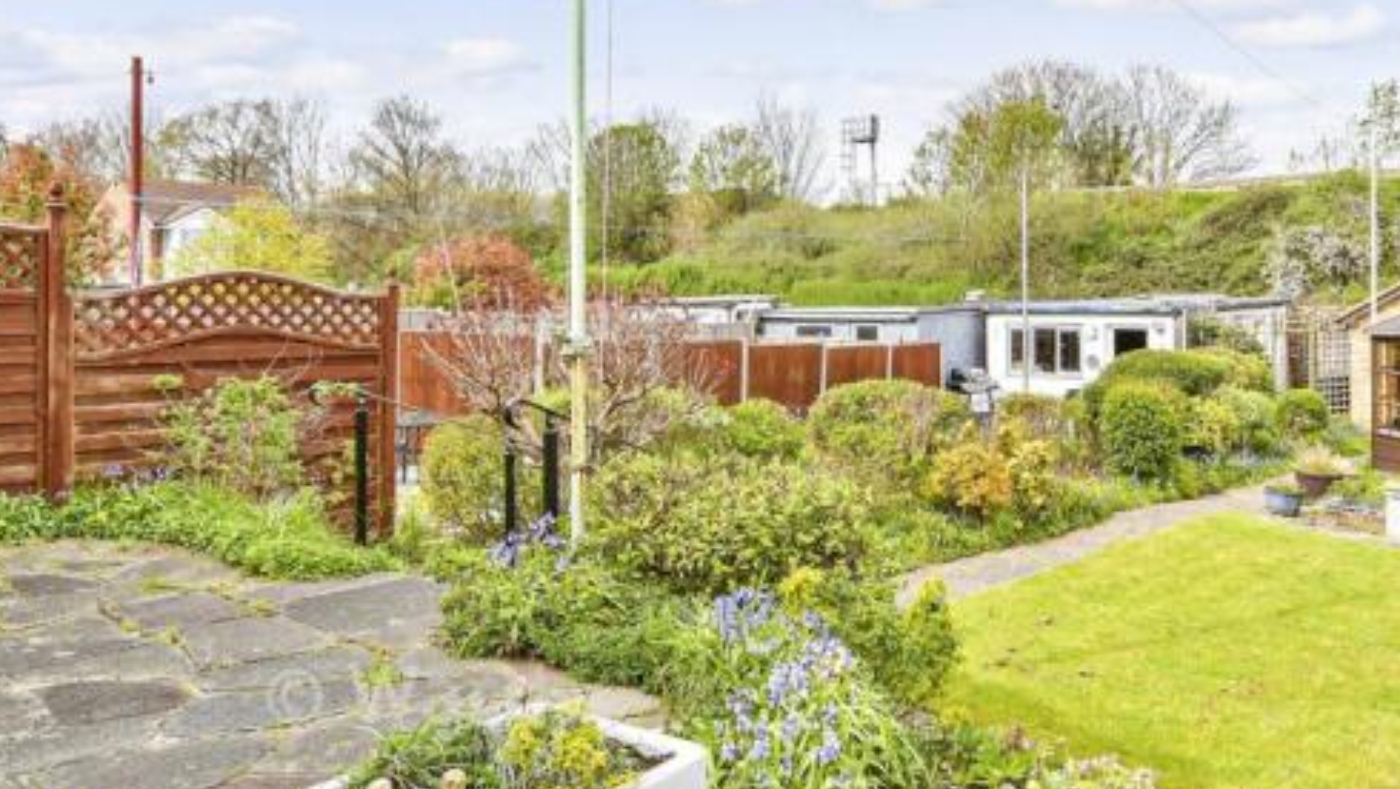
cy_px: 267
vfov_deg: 52.7
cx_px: 873
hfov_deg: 82.3
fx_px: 780
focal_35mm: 21
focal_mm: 10
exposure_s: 1/200
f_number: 8
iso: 160
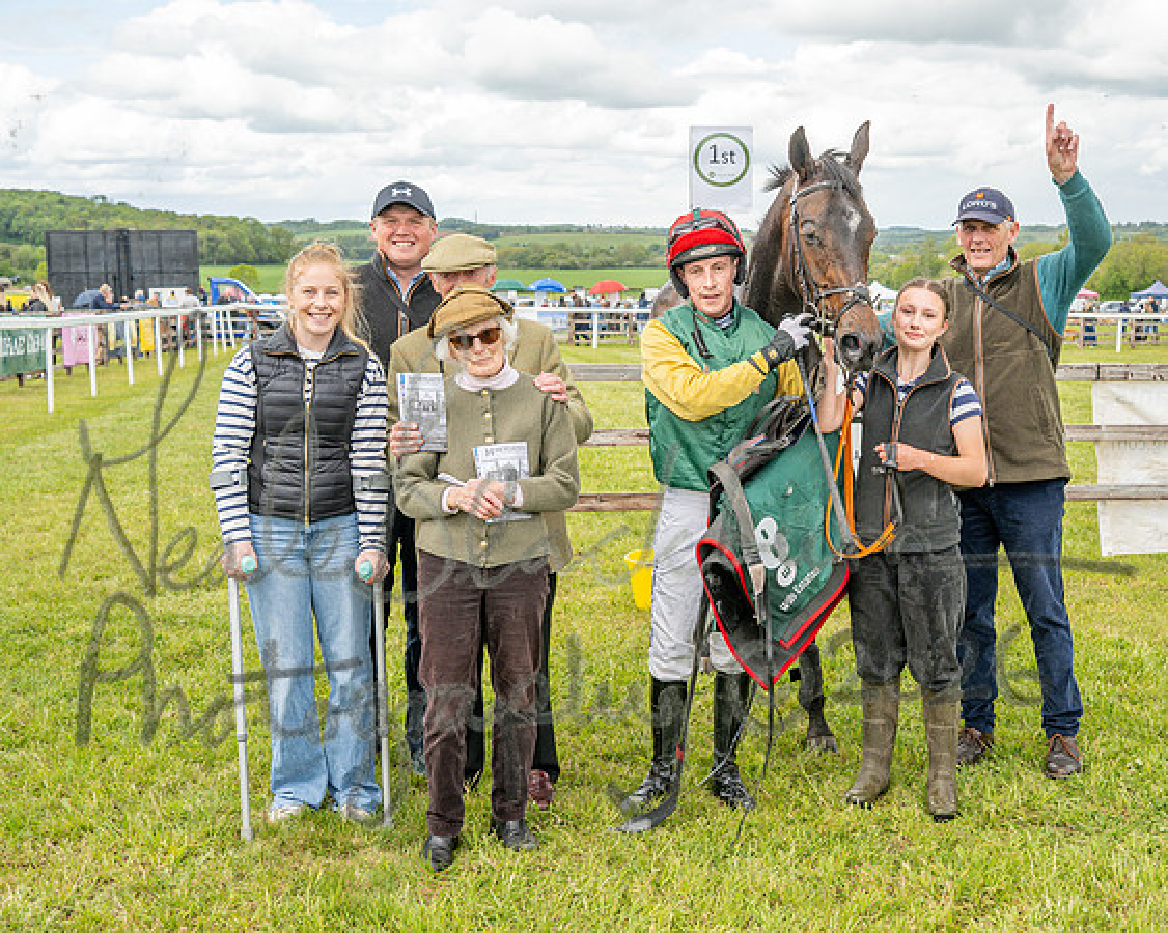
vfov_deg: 33.2
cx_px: 777
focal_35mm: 45
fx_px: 1565
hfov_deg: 40.4
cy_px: 454
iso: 400
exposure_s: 1/800
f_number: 5
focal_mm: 36
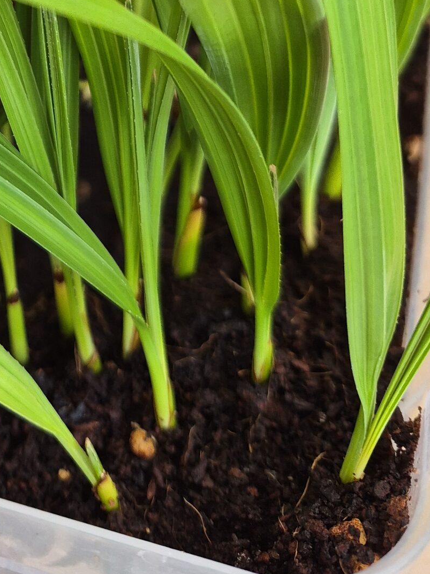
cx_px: -42
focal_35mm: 55
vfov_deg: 30.7
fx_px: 911
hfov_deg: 24.7
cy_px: -74
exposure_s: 1/180
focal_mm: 5.4
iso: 160
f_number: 1.8
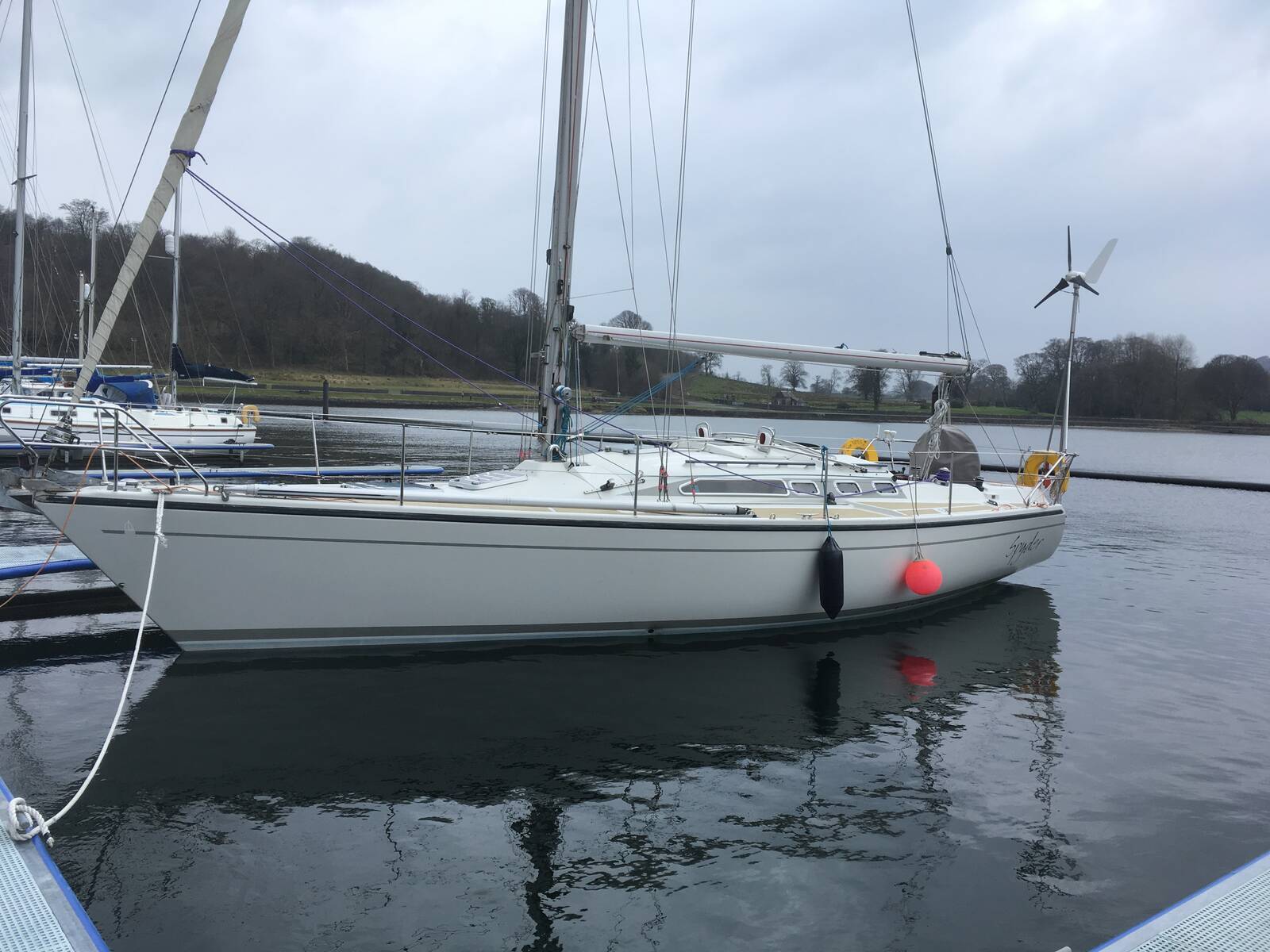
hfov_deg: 61.7
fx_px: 1064
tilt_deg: -4.4
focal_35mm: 29
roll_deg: -2.7
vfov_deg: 48.2
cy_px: 476
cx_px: 635
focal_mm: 4.15
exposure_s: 1/396
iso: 25
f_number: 2.2
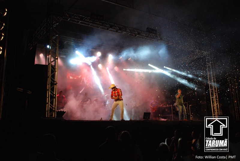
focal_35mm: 36
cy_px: 80
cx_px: 120
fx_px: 240
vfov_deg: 37.0
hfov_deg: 53.0
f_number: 7.1
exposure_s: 1/80
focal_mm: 24
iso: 1250
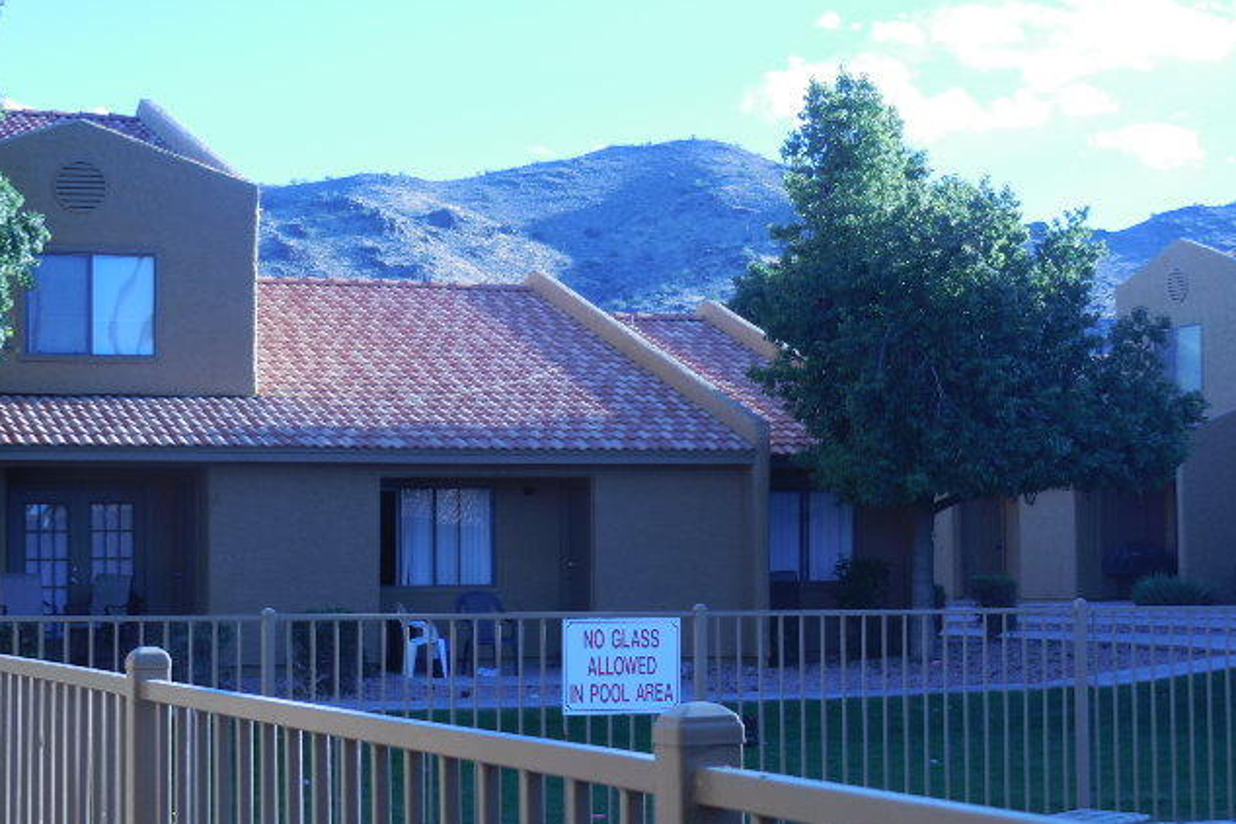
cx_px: 618
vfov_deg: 16.1
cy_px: 431
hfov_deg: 23.9
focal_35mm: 85
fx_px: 2919
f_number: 4.6
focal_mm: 14.5
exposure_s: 1/250
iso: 125
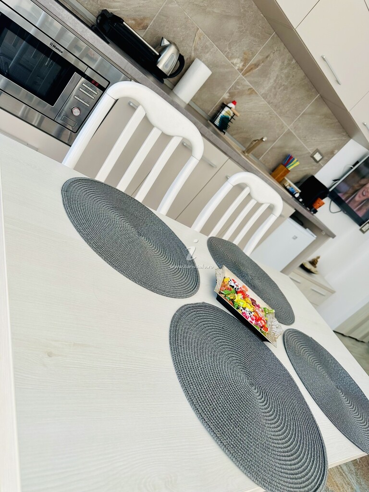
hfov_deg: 56.8
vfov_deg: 71.6
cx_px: 184
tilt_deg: -18.4
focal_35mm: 24
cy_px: 246
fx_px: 341
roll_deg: -42.7
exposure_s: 1/121
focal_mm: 6.86
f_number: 1.78
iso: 80
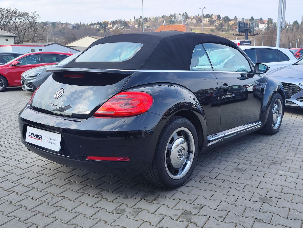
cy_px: 114
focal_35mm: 23
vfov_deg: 58.9
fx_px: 201
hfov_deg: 73.9
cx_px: 152
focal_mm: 7.01
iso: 50
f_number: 1.69
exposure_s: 1/455
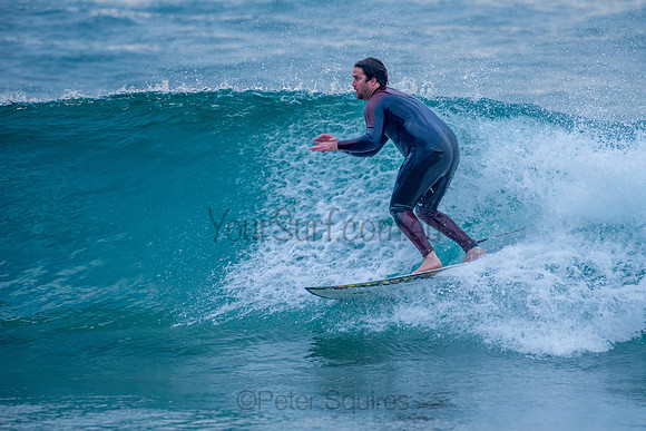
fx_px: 11004
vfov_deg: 2.2
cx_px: 395
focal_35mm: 613
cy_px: 192
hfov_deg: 3.4
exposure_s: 1/500
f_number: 5.6
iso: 450
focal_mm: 500
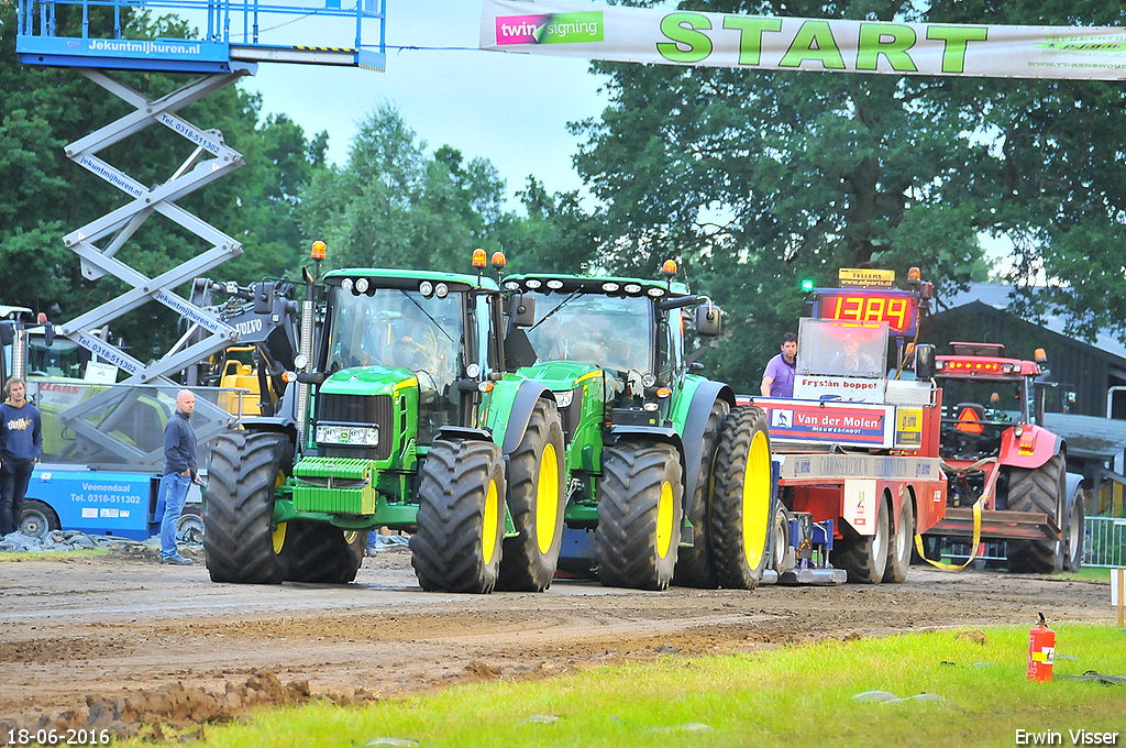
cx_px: 563
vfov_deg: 4.8
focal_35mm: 285
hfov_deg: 7.2
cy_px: 374
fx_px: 8903
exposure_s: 1/50
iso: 1000
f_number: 5.6
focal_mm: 190
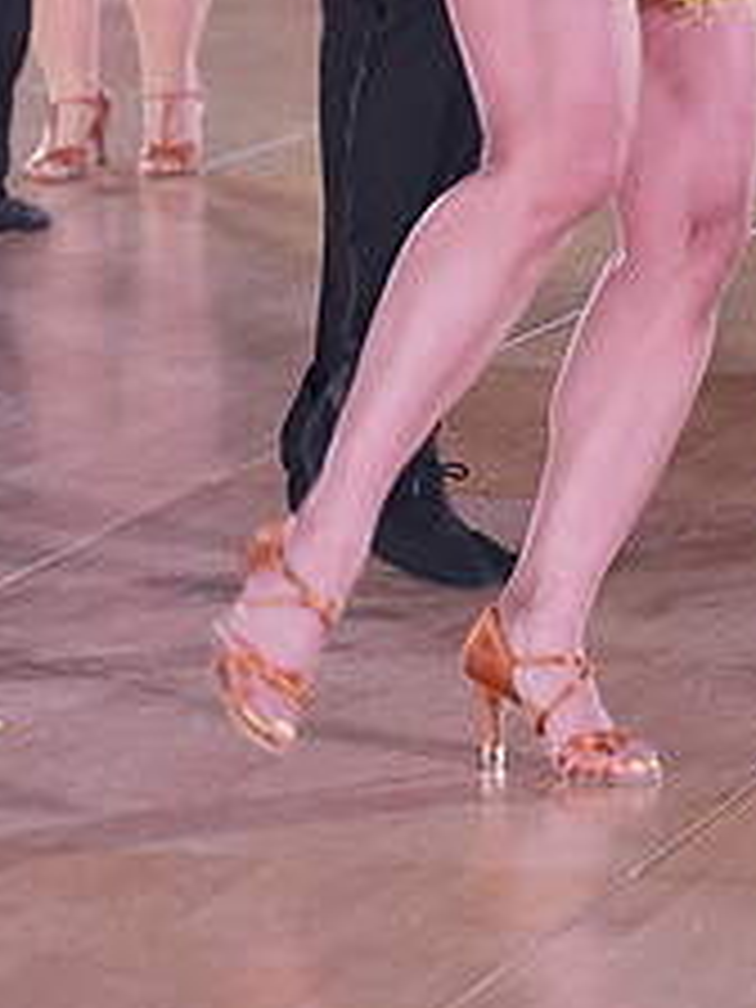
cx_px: 542
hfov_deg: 5.6
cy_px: -248
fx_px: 7746
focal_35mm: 266
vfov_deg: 7.4
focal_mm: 107
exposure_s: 1/400
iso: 2000
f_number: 4
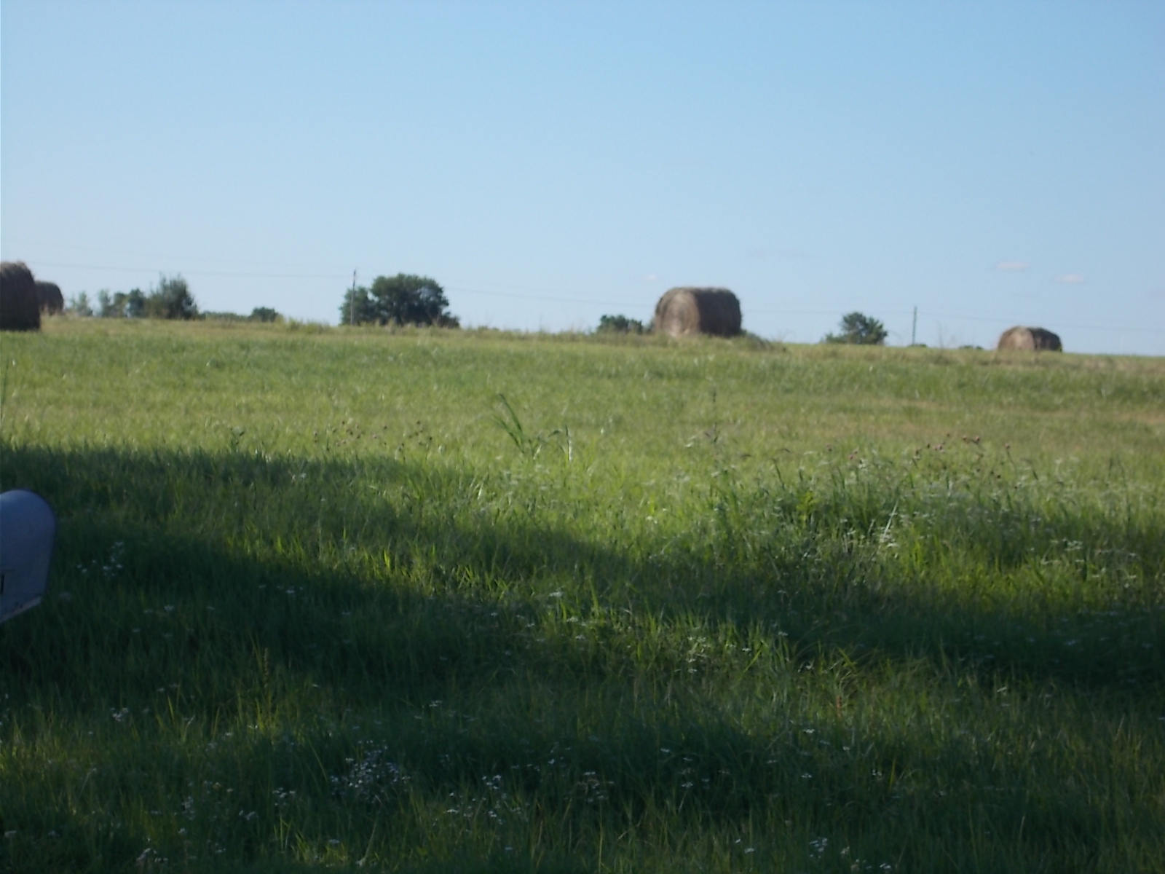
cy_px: 437
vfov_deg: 14.9
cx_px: 582
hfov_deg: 19.8
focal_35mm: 99
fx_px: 3332
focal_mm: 17.6
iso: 80
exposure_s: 1/400
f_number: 5.5
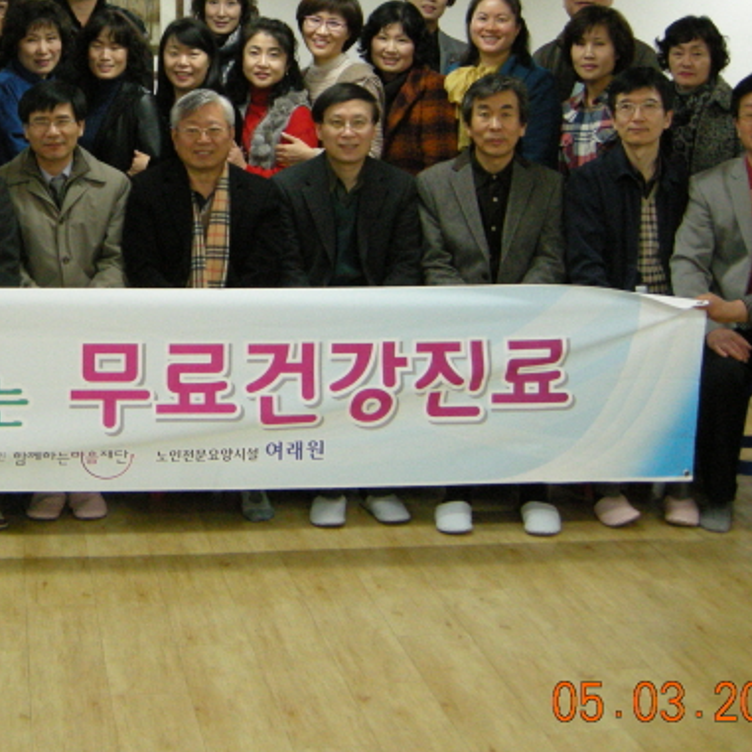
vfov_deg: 26.3
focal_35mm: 65
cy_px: 233
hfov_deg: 25.8
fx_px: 1598
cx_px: 101
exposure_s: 1/60
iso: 358
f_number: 2.7
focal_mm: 7.5
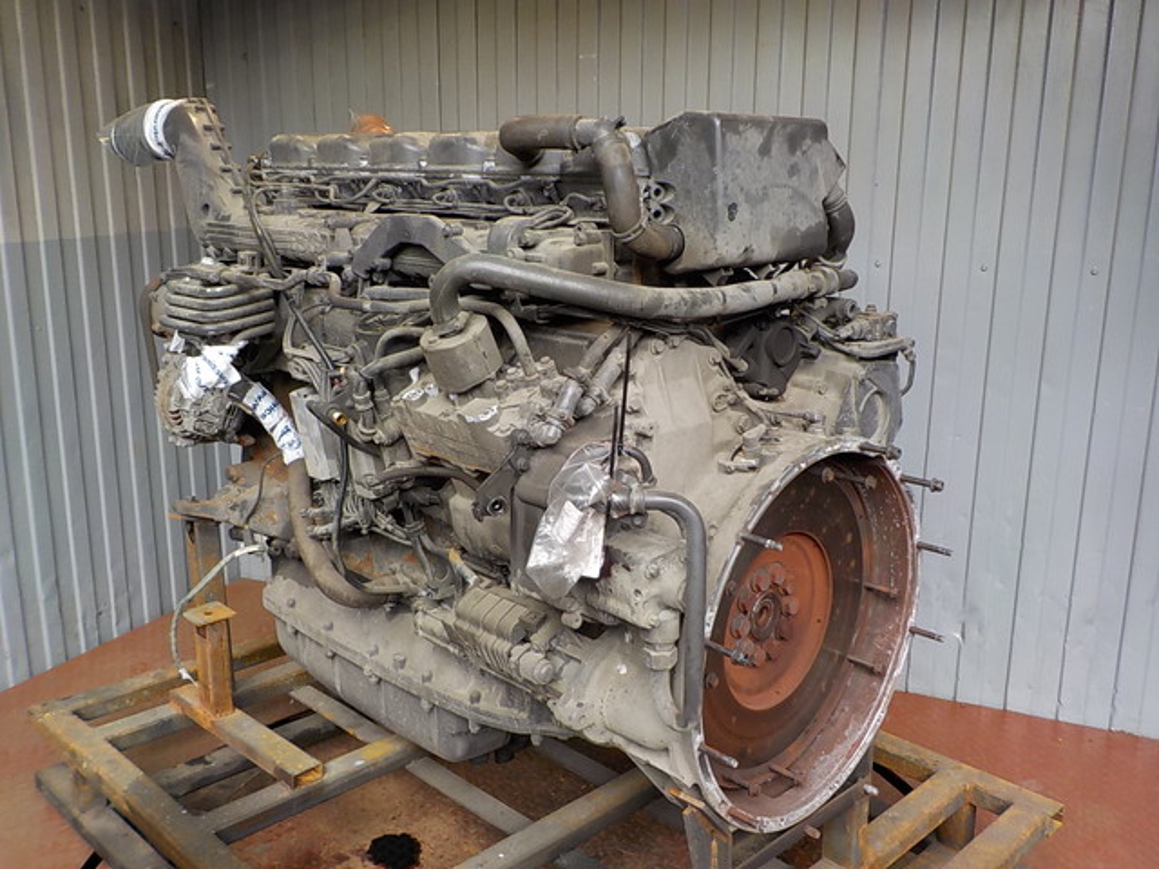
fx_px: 1004
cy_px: 434
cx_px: 580
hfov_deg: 60.0
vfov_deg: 46.8
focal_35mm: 30
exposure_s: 1/60
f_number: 3.3
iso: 125
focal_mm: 4.1
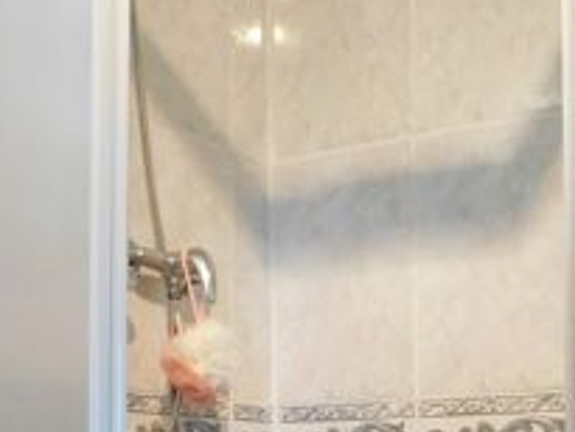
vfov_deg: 17.9
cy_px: 502
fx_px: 1313
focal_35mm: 79
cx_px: 397
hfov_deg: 24.5
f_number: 3
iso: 250
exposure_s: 1/30
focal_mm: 4
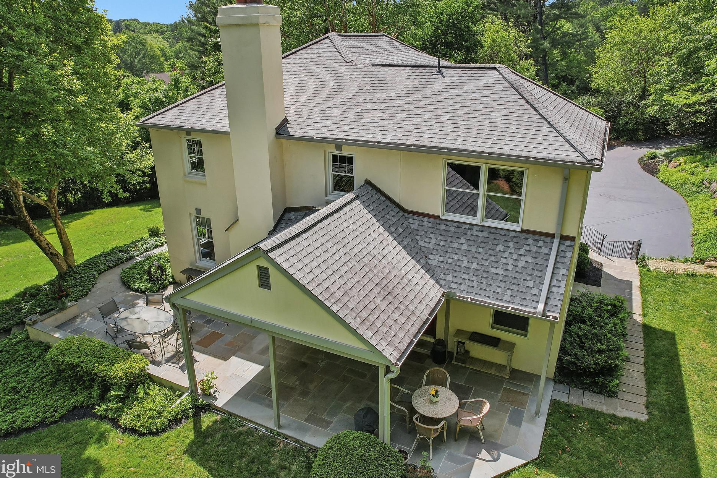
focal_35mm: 24
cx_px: 367
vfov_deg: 53.1
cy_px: 221
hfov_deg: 73.7
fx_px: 478
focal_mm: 8.4
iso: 100
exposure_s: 1/1250
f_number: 2.8
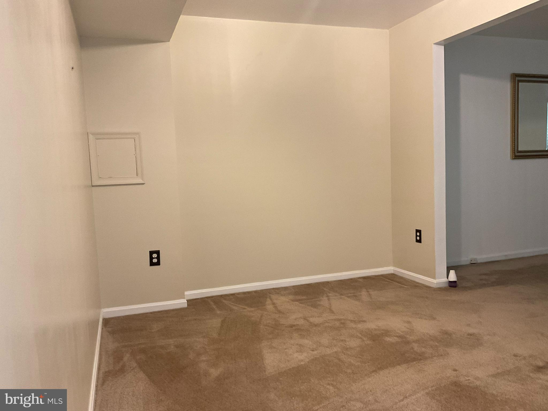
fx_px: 459
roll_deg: +2.1
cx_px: 274
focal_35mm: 29
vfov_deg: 48.2
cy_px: 206
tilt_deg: -4.5
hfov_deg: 61.7
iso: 160
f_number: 1.8
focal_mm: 3
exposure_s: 1/60
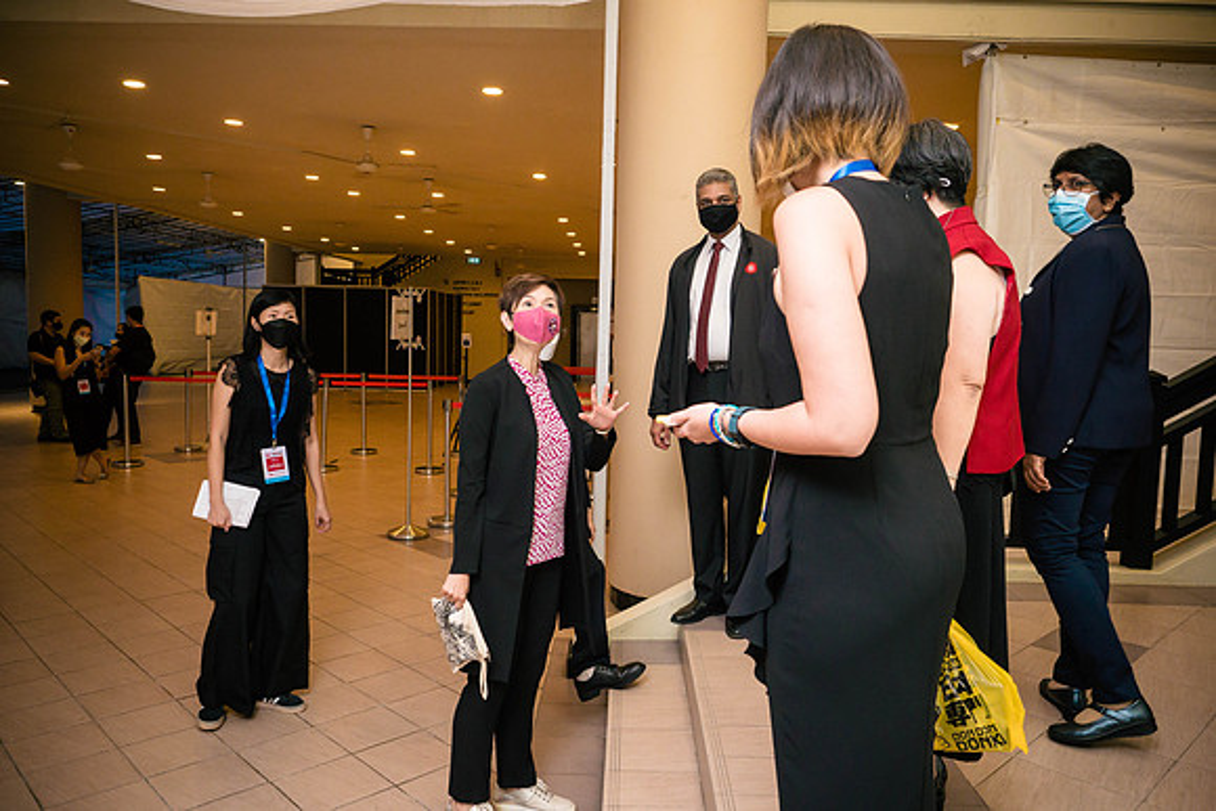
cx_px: 608
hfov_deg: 71.6
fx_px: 843
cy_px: 406
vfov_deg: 51.4
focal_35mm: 25
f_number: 2.8
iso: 1250
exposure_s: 1/100
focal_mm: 12
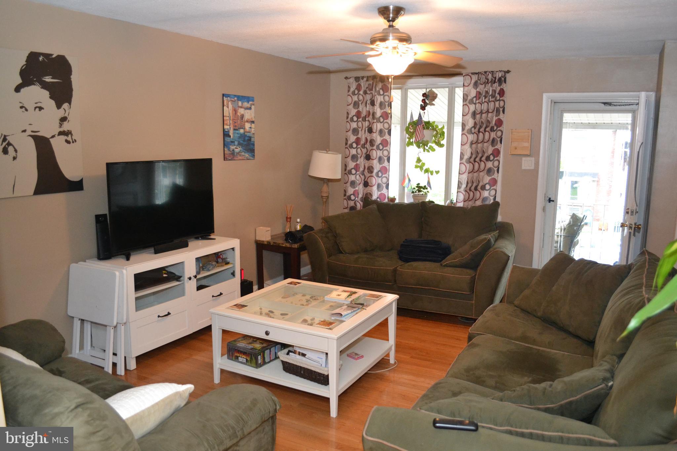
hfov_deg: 67.4
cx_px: 338
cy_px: 226
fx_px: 508
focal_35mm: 27
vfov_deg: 47.9
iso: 2000
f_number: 3.5
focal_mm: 18
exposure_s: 1/60
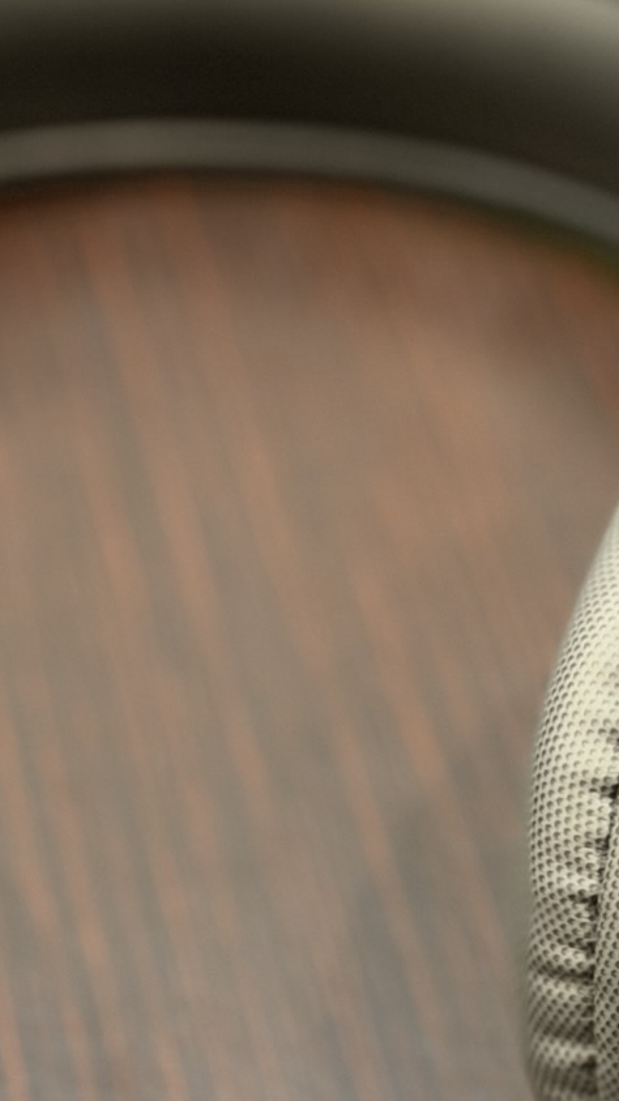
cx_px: 153
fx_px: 3619
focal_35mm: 124
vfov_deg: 17.3
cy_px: 558
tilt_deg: -43.2
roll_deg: -1.9
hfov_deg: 9.8
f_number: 1.78
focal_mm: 6.76
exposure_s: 1/25
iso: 500
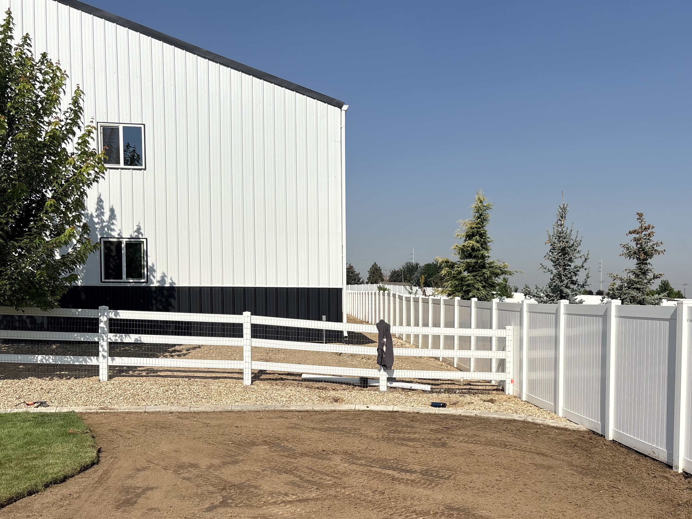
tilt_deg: -5.4
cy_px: 346
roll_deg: -1.8
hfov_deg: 51.1
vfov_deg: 39.2
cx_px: 409
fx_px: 720
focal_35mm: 36
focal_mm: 5.96
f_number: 1.6
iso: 50
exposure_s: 1/7813
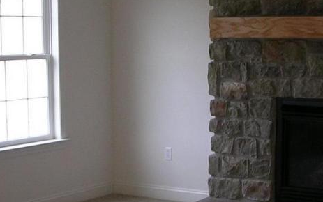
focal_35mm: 89
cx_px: 183
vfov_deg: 14.6
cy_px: 164
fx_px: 784
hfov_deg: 23.3
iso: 50
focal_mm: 5.8
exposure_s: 1/40.1
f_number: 2.8
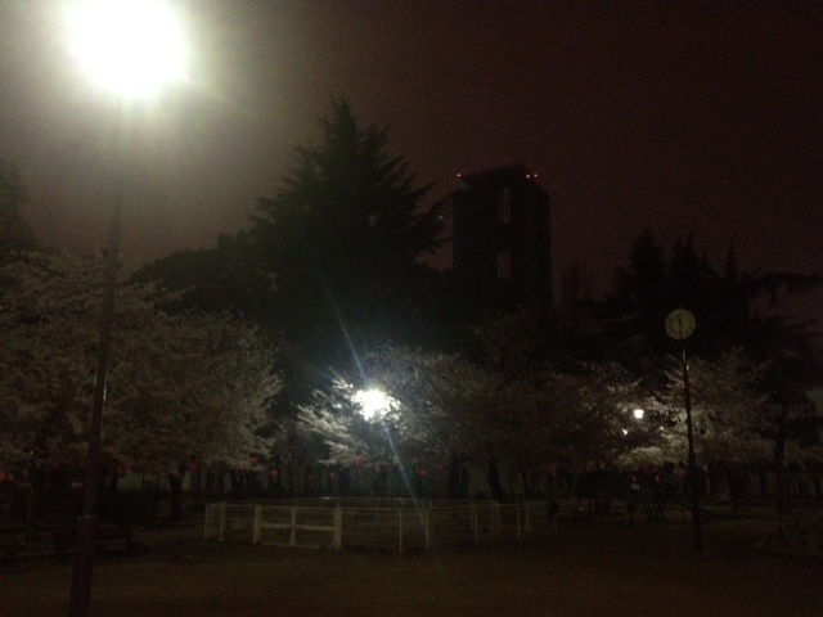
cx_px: 412
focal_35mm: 35
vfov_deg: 40.7
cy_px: 308
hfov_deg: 52.6
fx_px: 832
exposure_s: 1/15
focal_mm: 4.28
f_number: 2.4
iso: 800
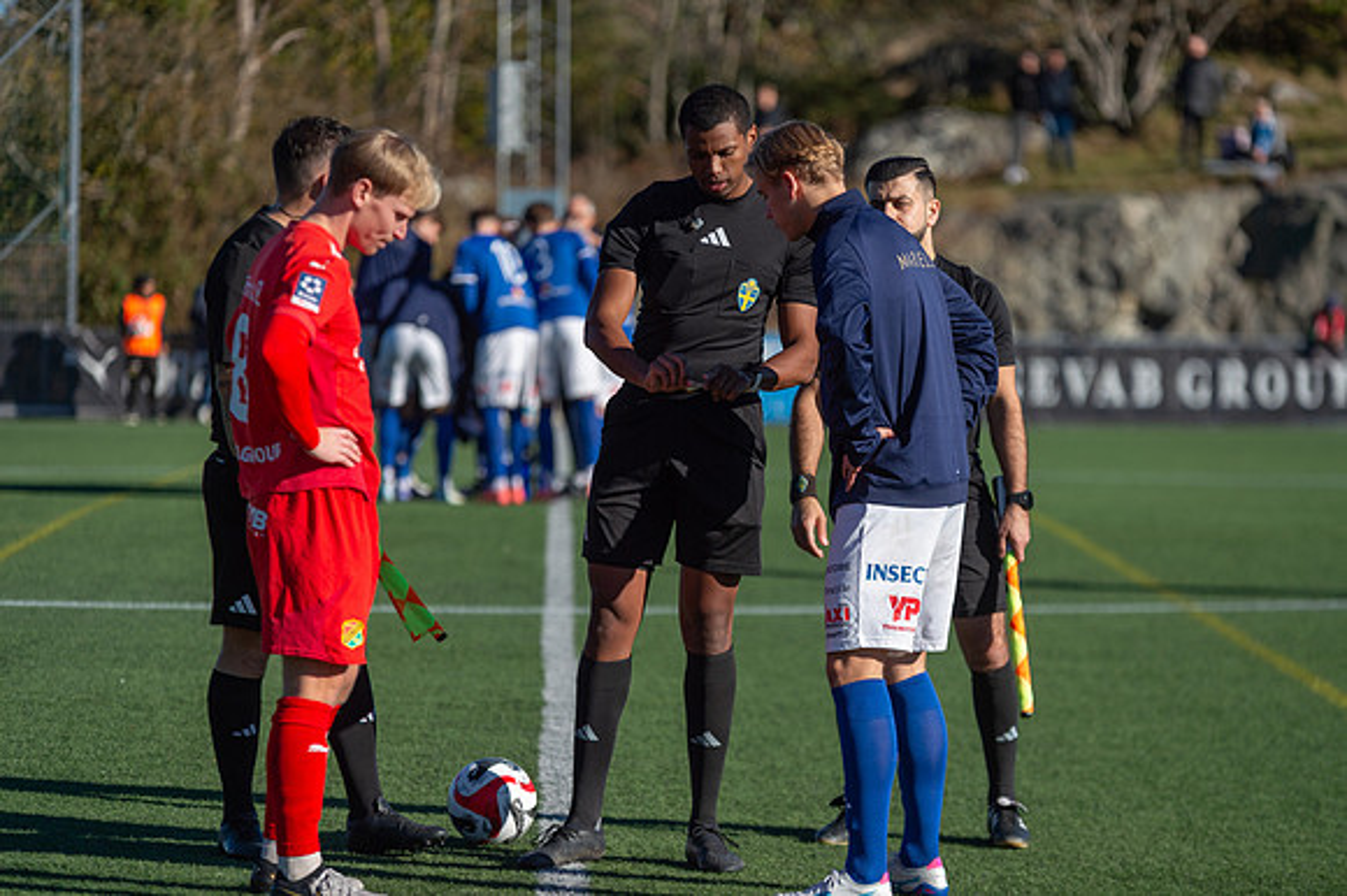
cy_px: 448
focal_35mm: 160
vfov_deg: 8.6
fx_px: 5983
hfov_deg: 12.8
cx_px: 674
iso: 100
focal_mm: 160
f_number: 3.2
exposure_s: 1/4000
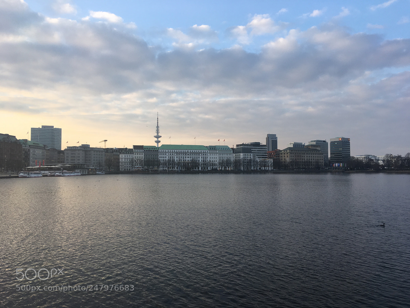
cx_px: 205
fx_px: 343
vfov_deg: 48.2
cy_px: 154
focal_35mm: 29
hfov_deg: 61.7
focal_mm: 4.15
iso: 25
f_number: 2.2
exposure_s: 1/290
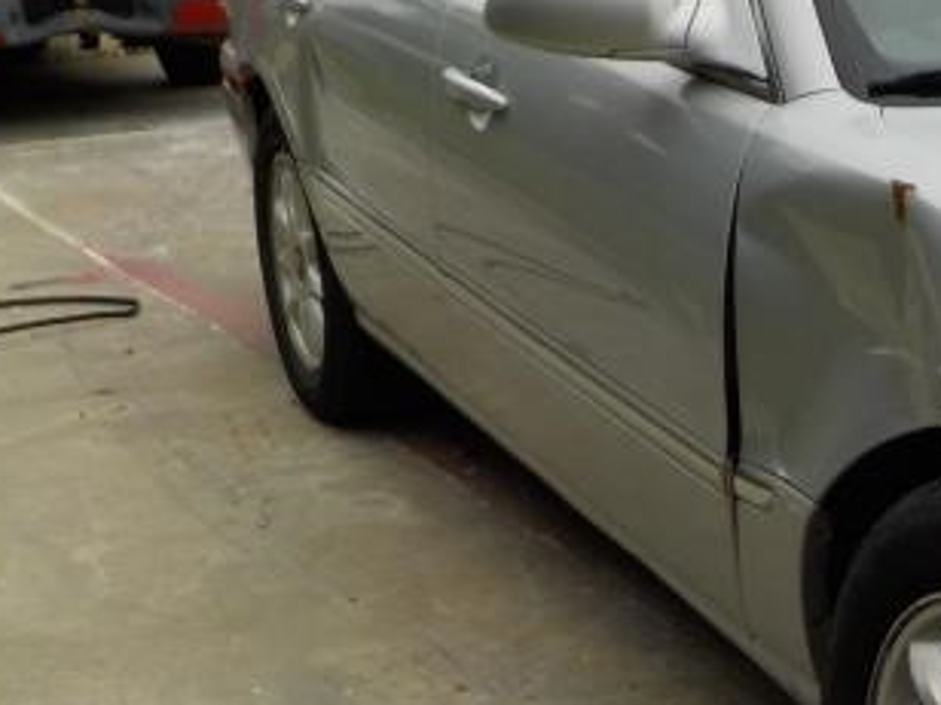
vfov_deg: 18.8
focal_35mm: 78
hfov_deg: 23.2
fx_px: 2120
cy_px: 464
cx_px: 1082
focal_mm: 4.1
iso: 125
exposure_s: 1/400
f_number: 3.3
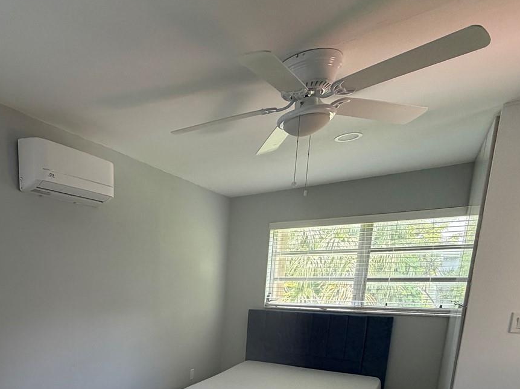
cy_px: 352
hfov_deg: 62.9
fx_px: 390
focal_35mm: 26
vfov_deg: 47.5
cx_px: 121
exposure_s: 1/120
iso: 160
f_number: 2.2
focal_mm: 2.22
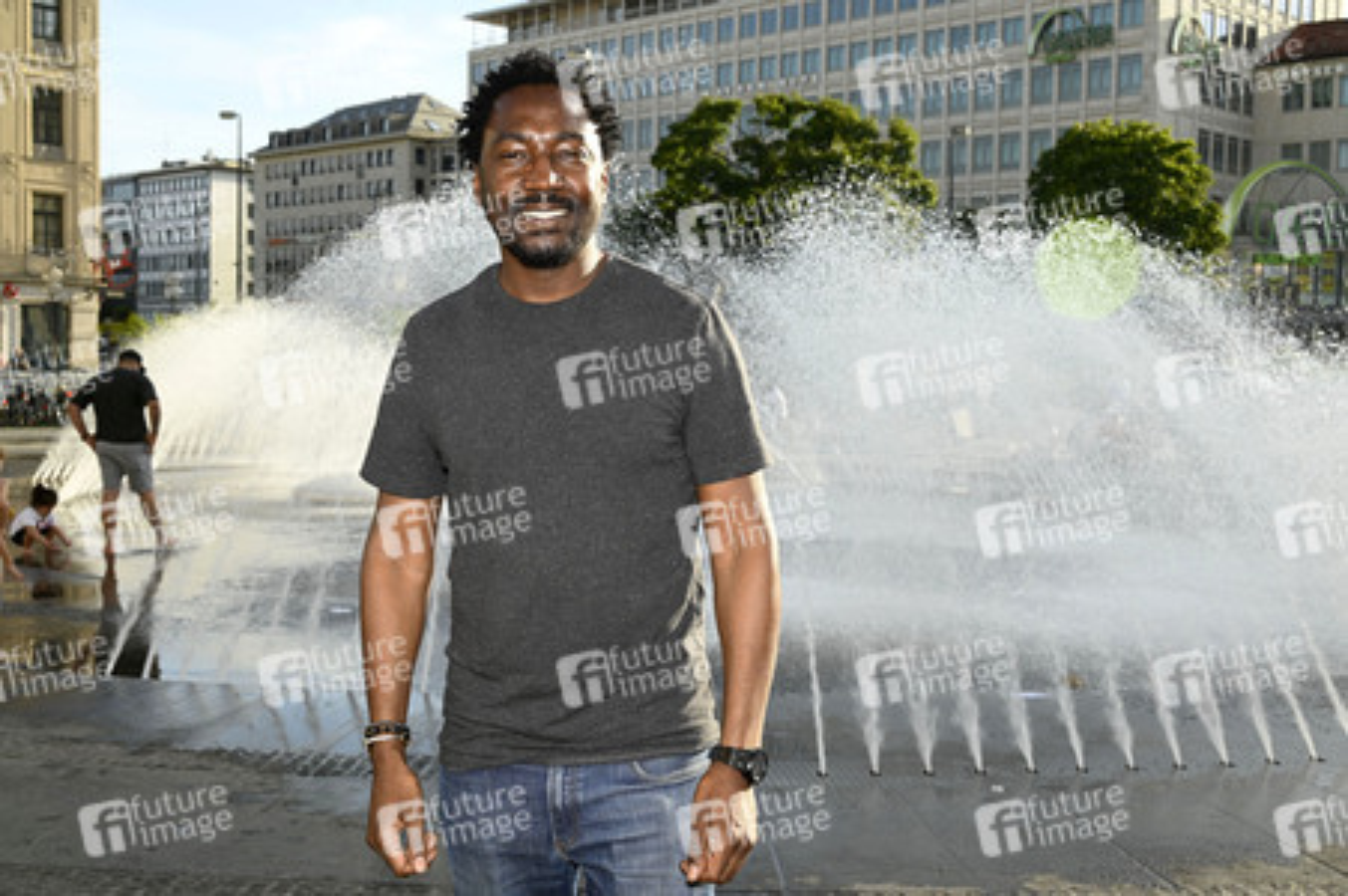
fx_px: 1609
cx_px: 674
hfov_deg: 45.5
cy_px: 448
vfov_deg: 31.1
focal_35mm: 43
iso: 200
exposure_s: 1/160
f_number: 9
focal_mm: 43
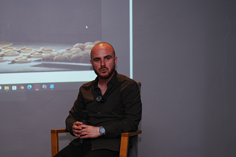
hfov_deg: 22.6
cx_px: 100
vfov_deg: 15.2
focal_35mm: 90
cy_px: 78
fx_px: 590
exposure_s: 1/125
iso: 500
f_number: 2.8
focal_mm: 70
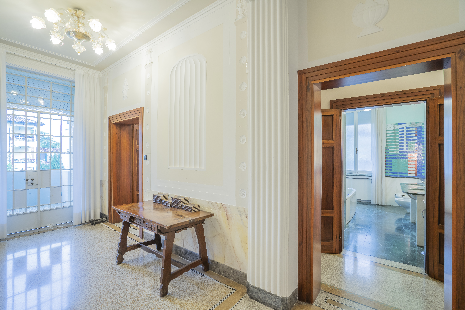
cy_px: 155
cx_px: 232
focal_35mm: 16
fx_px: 207
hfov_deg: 96.7
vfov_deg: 73.8
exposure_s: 1/2.5
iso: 250
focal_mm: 16
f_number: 7.1
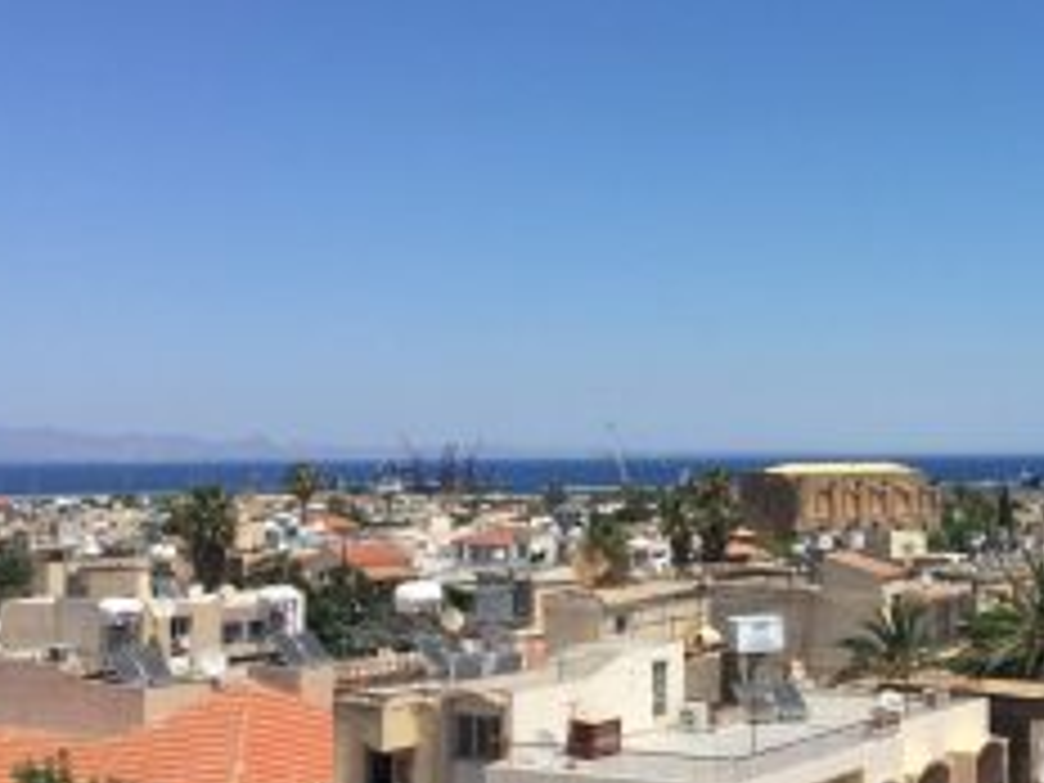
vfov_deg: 26.5
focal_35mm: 55
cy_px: 446
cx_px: 927
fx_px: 1659
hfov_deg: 33.2
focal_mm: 4.15
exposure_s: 1/2825
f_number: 2.2
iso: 32
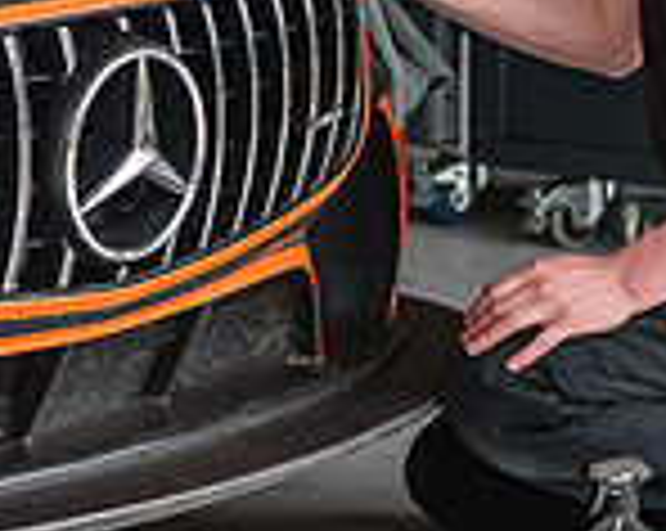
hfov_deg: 5.8
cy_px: -194
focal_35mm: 331
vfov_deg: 4.6
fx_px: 6516
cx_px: 10
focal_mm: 82
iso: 100
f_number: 4
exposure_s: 1/400
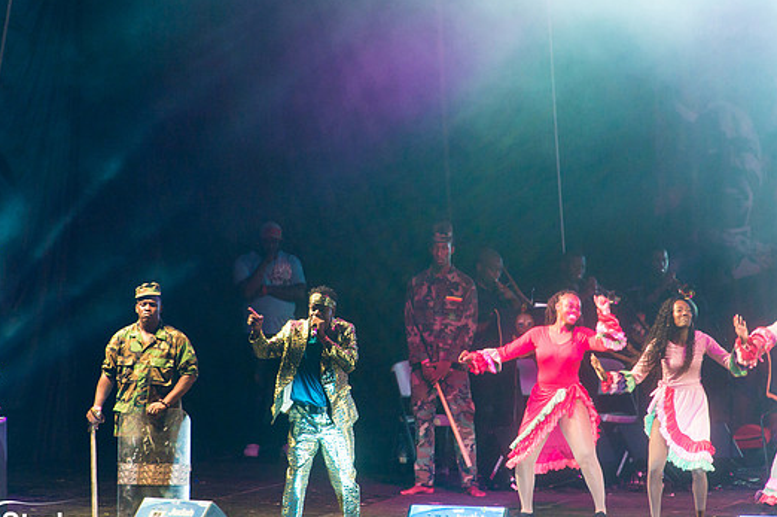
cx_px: 393
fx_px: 8151
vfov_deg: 3.6
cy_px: 280
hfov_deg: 5.5
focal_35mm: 378
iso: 3200
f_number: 5.6
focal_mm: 340
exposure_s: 1/200
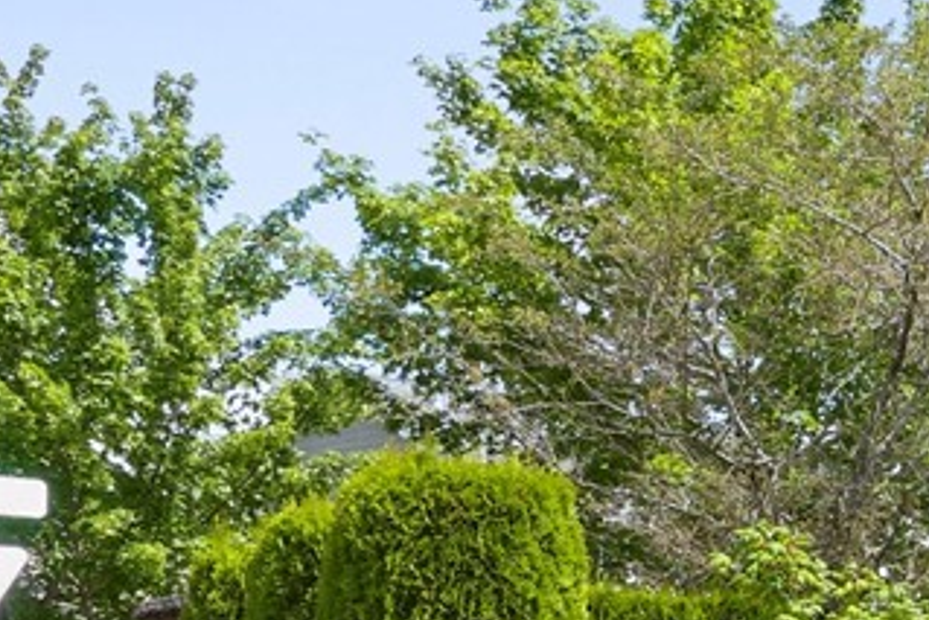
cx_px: 1316
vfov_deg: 15.4
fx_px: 2194
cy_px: 766
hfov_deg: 20.9
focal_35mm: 85
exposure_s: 1/1000
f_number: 2.8
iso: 125
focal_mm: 9.12
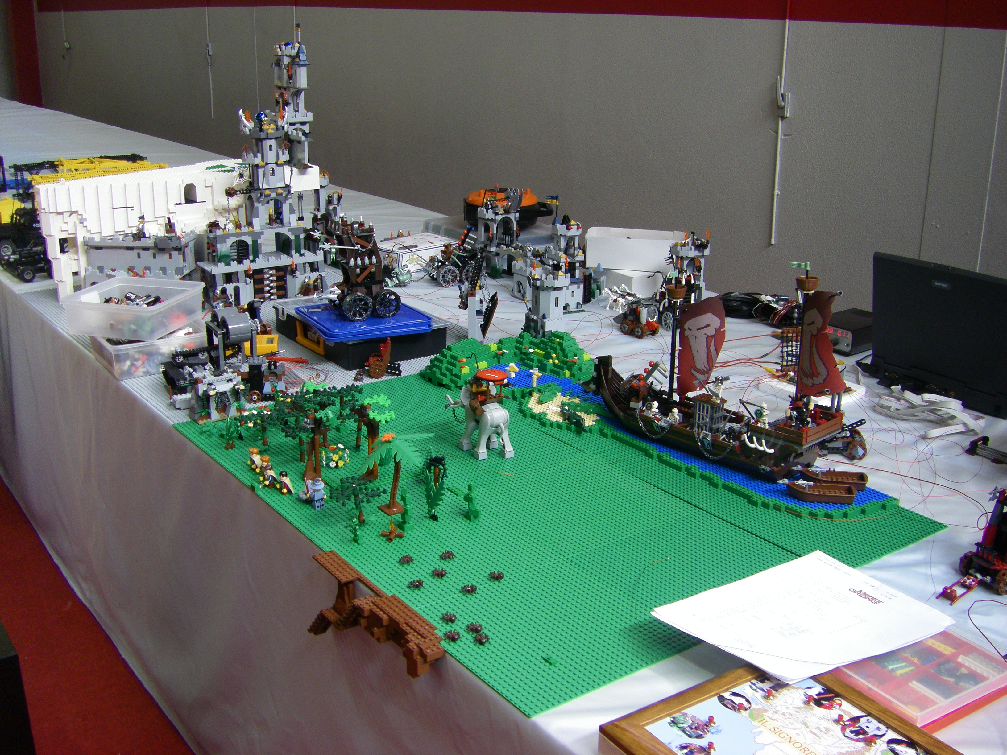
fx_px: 1105
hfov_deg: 49.0
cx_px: 504
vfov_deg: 37.7
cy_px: 378
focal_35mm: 38
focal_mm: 6.3
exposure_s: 1/50
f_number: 3.5
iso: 200
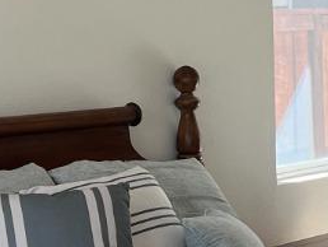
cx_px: 417
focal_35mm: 151
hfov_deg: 12.7
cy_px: 190
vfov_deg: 9.8
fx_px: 1432
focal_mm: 5.7
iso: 40
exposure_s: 1/239
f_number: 1.5
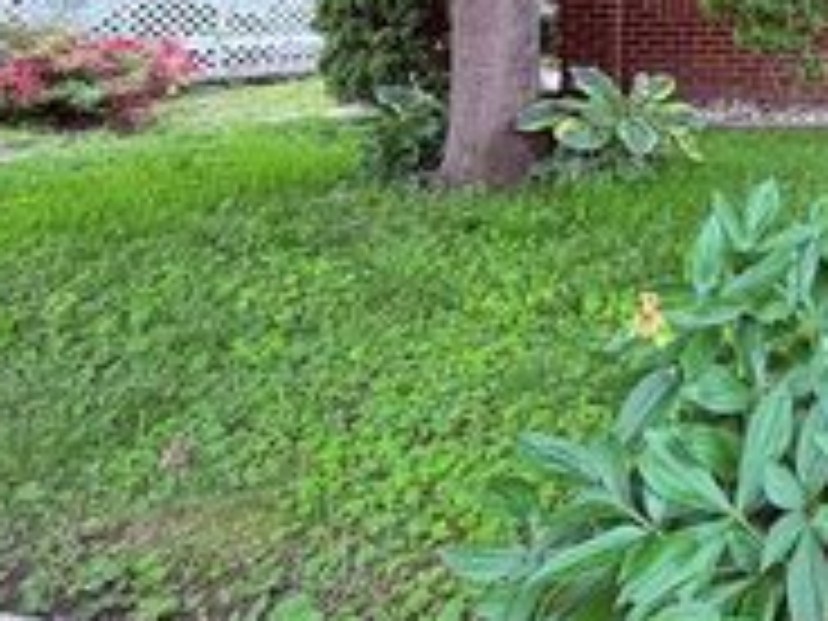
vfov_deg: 32.0
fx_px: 909
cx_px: 1066
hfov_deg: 34.9
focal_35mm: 38
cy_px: -106
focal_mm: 2.22
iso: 125
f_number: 2.2
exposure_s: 1/121
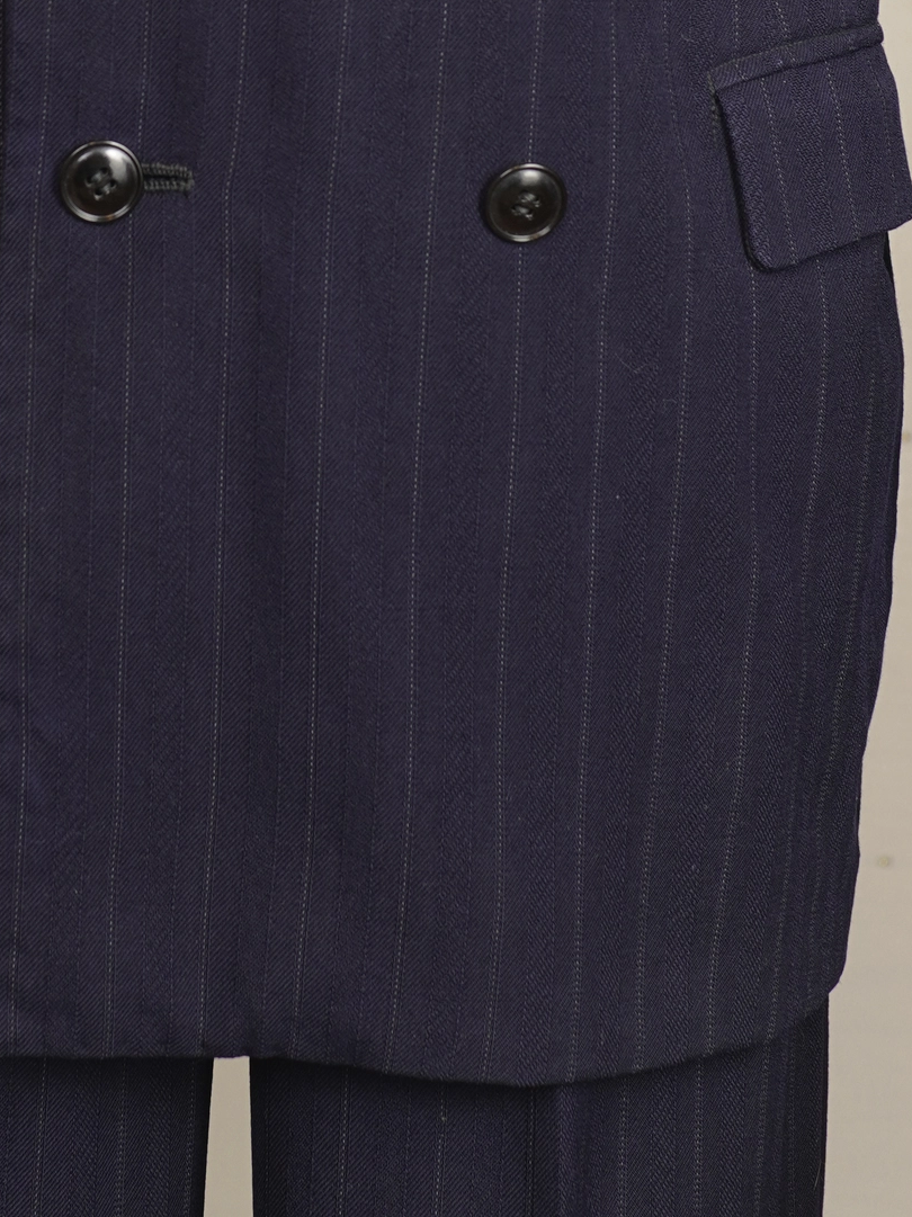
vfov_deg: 15.5
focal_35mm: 123
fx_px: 4323
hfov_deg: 12.0
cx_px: 240
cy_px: -187
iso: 200
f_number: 5
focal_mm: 32
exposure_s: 1/13
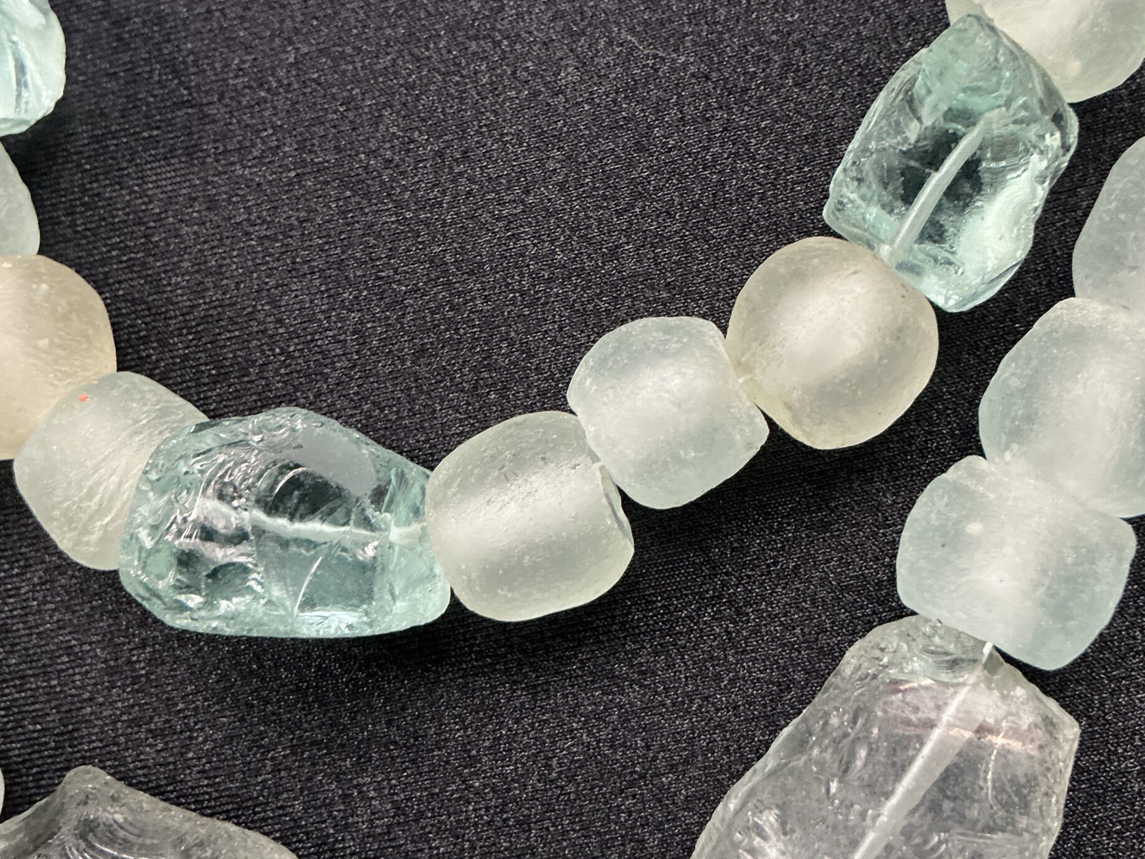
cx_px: 593
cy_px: 388
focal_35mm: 39
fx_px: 1290
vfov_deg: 36.8
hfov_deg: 47.9
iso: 320
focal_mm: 3
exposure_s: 1/50
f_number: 1.8
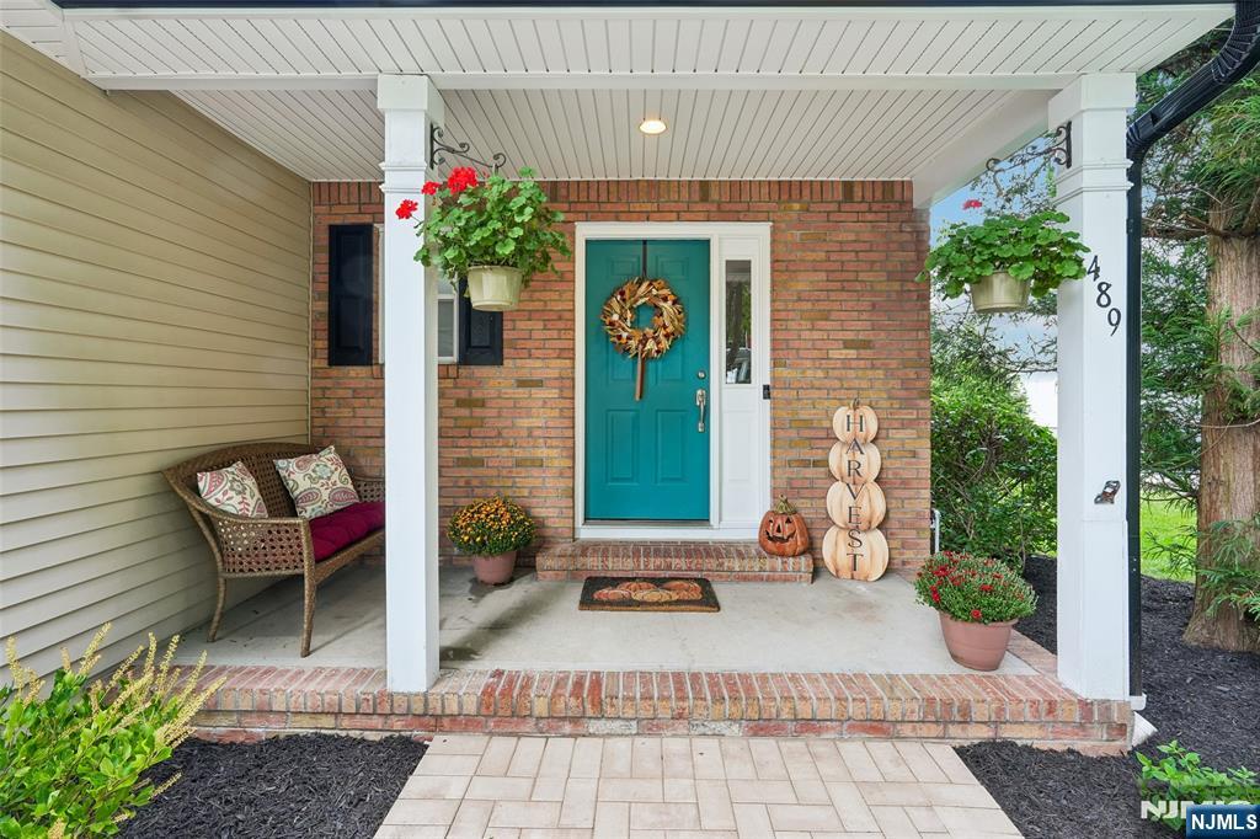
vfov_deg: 72.0
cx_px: 630
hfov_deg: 95.0
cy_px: 420
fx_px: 577
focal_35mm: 16
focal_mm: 16.5
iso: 400
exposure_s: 1/15
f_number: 11
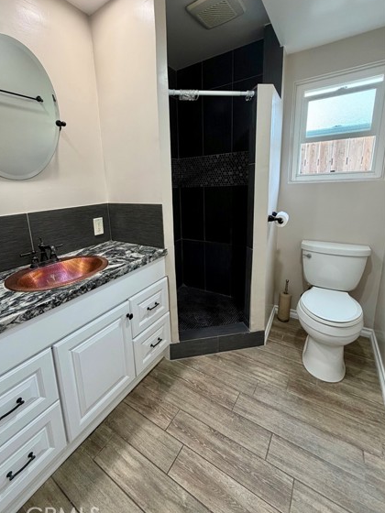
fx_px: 237
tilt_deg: -12.8
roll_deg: +2.3
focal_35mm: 16
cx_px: 170
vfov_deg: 94.3
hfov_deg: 77.8
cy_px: 235
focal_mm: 2.22
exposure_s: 1/120
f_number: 2.2
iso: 250
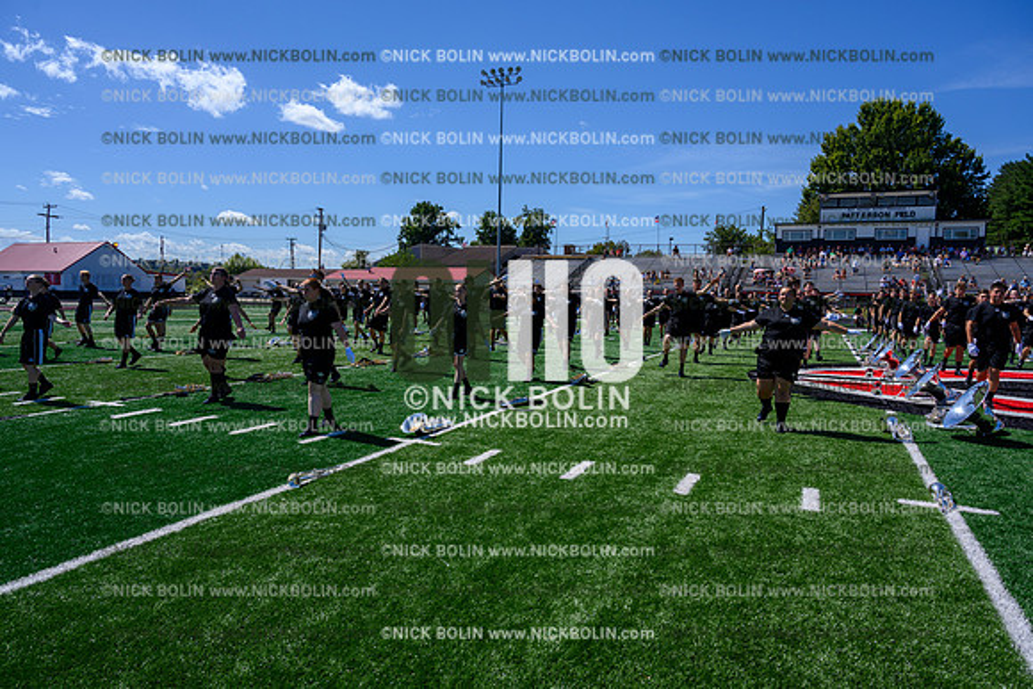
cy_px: 344
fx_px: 689
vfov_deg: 53.2
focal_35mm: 24
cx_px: 516
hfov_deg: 73.7
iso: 160
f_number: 8
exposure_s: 1/500
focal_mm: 24
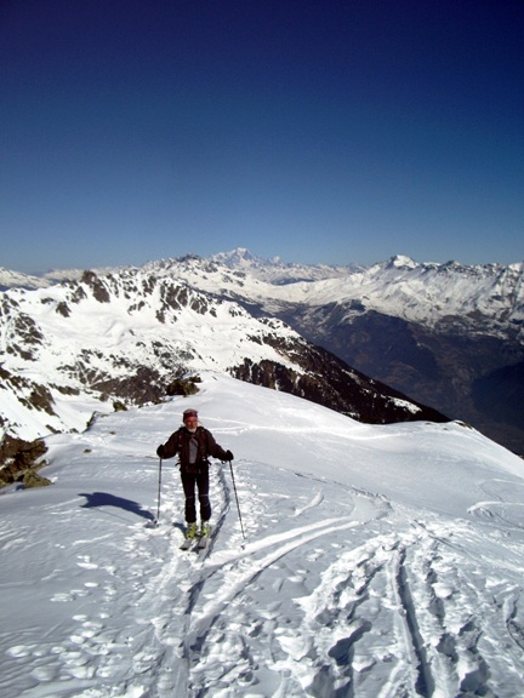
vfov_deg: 52.6
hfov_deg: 40.7
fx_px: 706
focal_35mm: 35
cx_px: 262
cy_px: 349
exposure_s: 1/2000
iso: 50
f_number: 4.3
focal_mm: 5.8
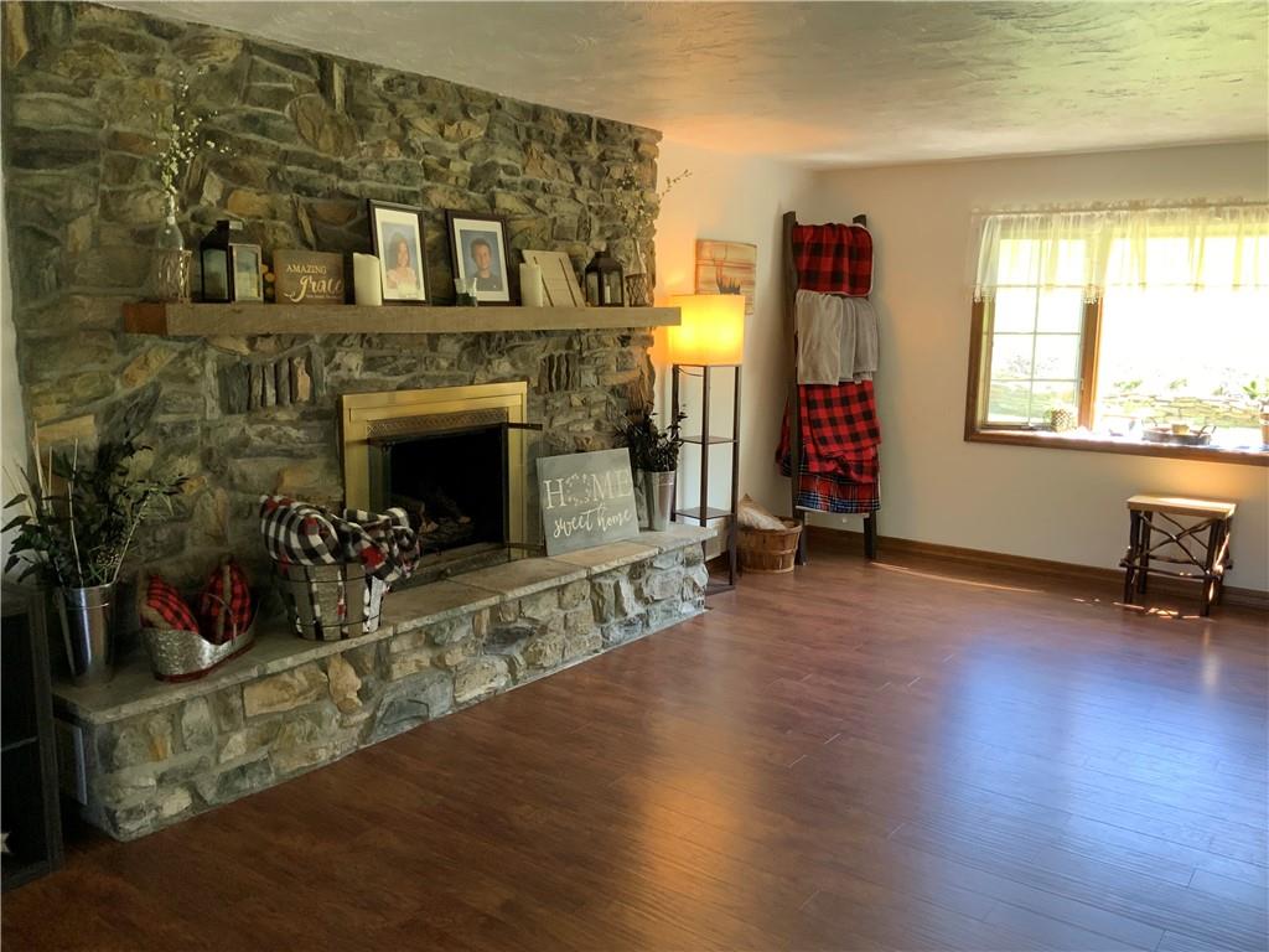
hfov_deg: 61.7
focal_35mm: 29
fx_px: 1063
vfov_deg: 48.2
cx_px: 634
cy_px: 476
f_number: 1.8
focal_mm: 3
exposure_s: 1/60
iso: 125
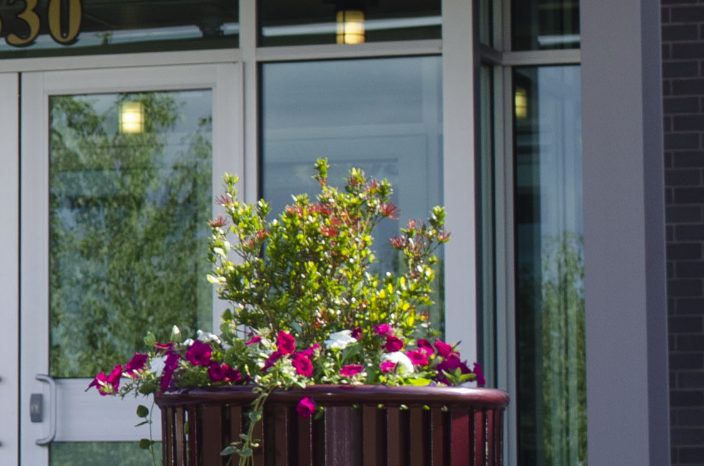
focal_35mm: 233
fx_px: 4546
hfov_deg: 8.4
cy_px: 5
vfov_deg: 5.9
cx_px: -713
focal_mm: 36
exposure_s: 1/200
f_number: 5.3
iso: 100
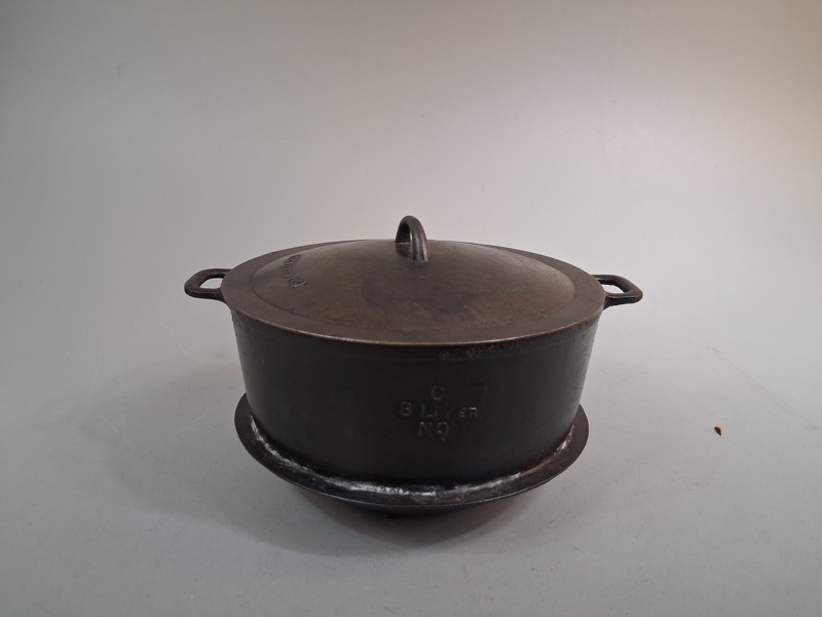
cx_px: 411
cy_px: 308
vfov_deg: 51.4
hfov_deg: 65.3
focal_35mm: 27
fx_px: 641
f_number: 1.8
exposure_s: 1/50
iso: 250
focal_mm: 4
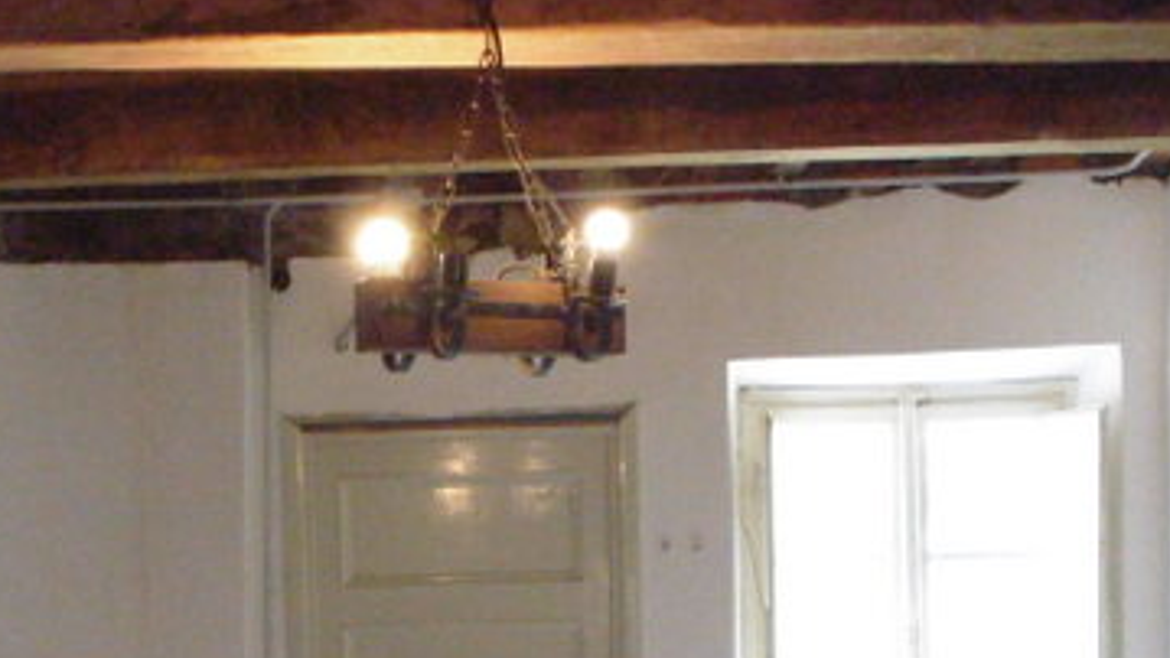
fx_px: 2637
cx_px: 297
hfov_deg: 24.7
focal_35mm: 85
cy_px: 788
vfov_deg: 13.8
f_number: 3.5
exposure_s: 1/50
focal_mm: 6.4
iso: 400
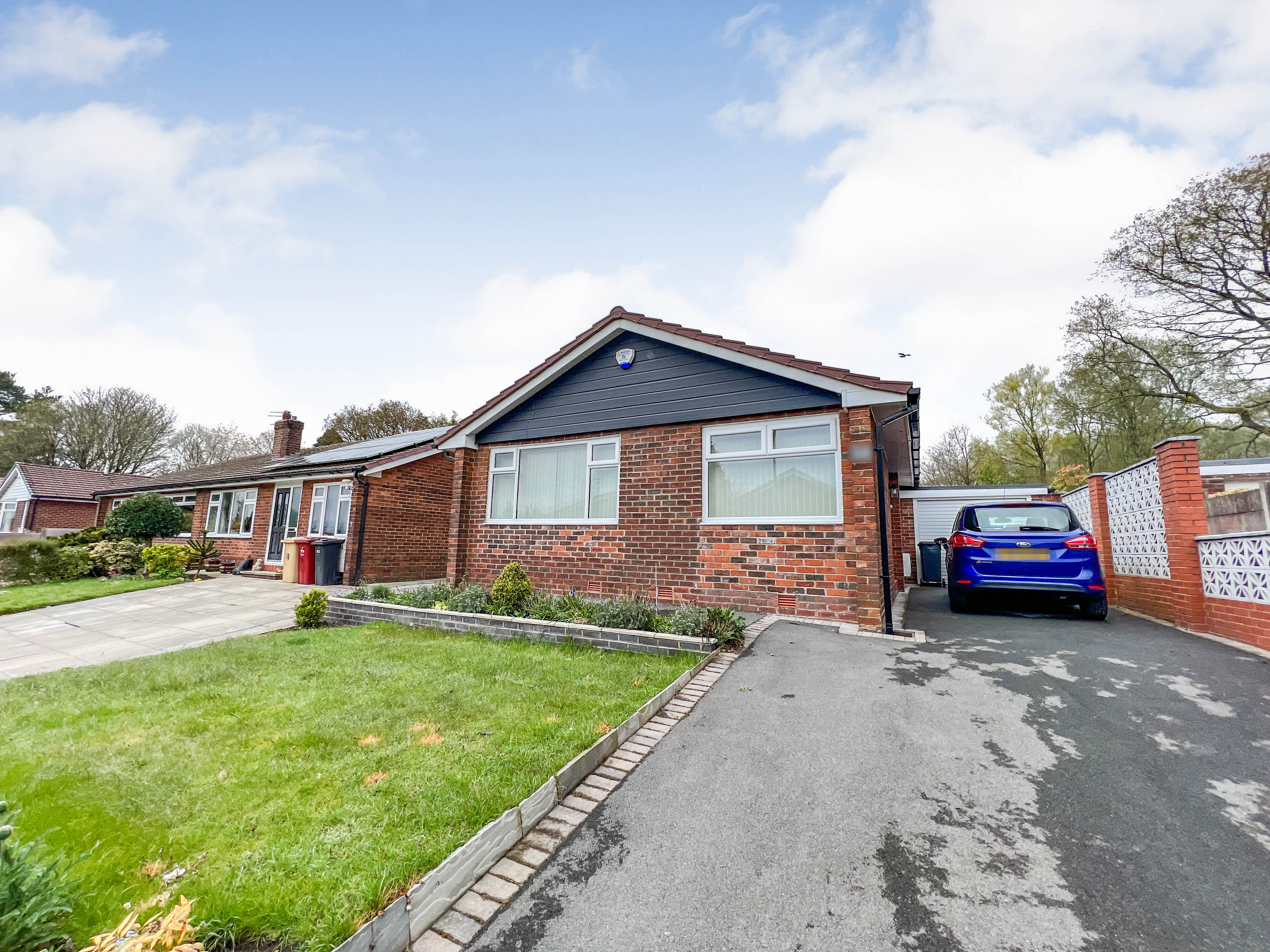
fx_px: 477
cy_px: 476
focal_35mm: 13
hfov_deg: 106.2
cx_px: 635
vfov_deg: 89.9
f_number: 1.8
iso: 32
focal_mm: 1.57
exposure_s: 1/1000
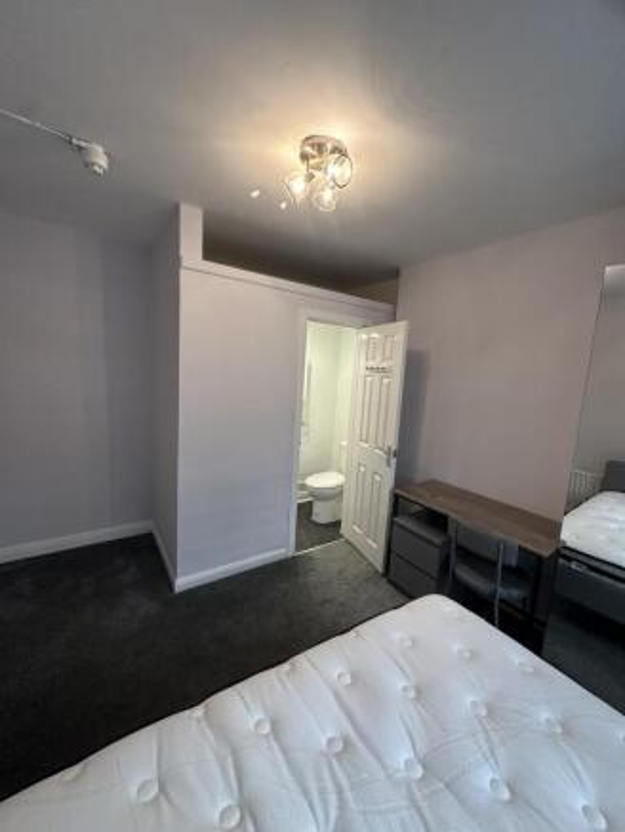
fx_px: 337
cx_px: 312
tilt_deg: -7.8
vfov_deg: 102.0
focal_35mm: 14
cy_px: 416
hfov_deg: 85.7
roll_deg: -3.9
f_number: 2.2
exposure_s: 1/100
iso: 320
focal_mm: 2.22
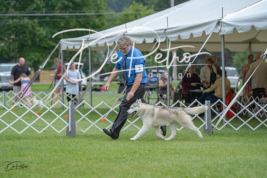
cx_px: 134
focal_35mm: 150
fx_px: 1113
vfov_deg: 9.2
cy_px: 89
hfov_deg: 13.7
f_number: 4.5
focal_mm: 150
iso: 400
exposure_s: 1/1000
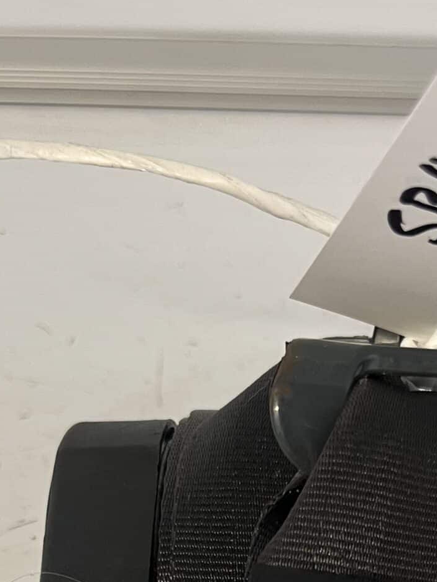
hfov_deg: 20.5
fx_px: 1195
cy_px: 763
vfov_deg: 24.0
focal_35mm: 71
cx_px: 333
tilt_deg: -53.9
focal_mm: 5.1
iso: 100
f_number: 1.6
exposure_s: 1/50
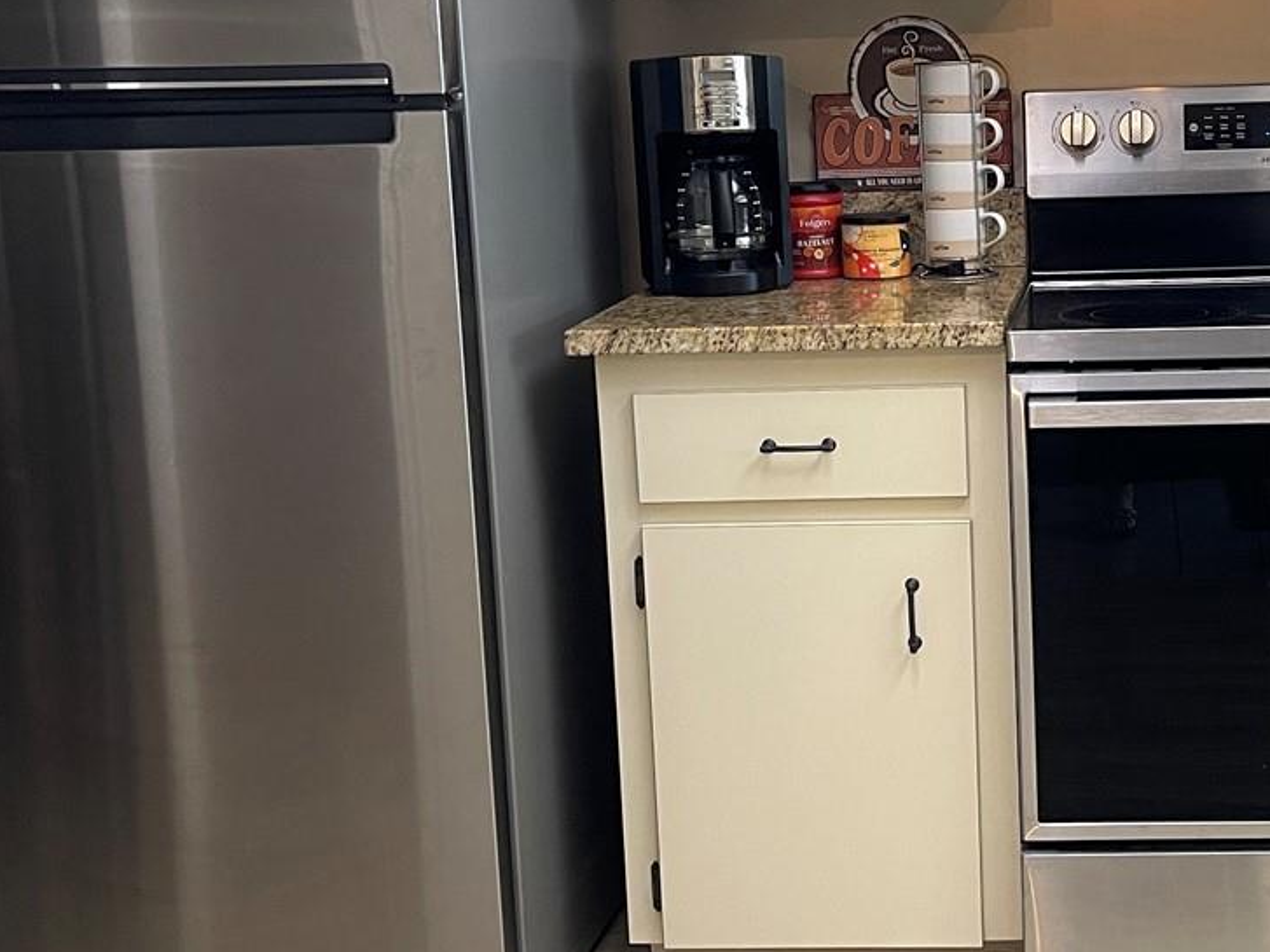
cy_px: 367
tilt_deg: -11.3
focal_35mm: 55
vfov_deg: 26.5
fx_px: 2018
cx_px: 1025
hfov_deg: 33.9
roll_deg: +2.0
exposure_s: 1/60
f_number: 1.6
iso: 160
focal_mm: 5.1
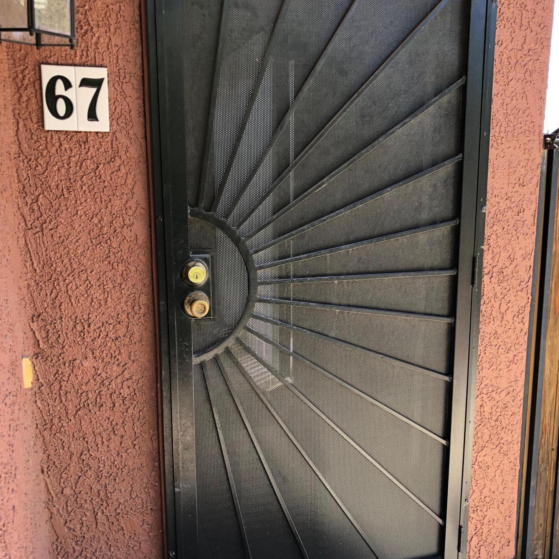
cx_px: 280
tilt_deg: -12.0
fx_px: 621
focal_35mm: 34
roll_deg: +0.2
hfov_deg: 48.5
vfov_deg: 48.4
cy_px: 296
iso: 40
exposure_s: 1/120
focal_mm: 3.99
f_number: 1.8
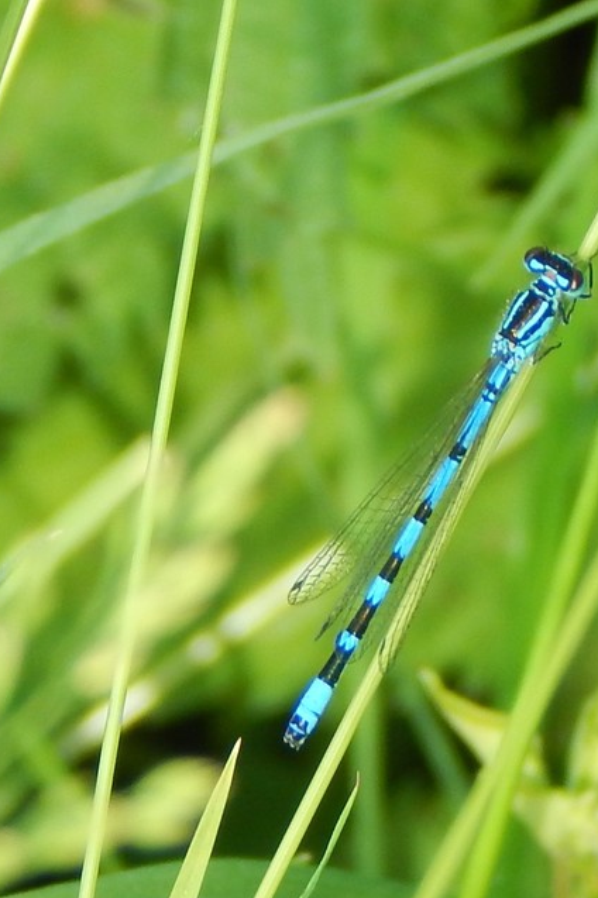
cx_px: 404
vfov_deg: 9.2
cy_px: 450
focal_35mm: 223
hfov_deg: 6.2
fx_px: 5562
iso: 125
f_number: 5.1
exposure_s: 1/100
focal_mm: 28.7
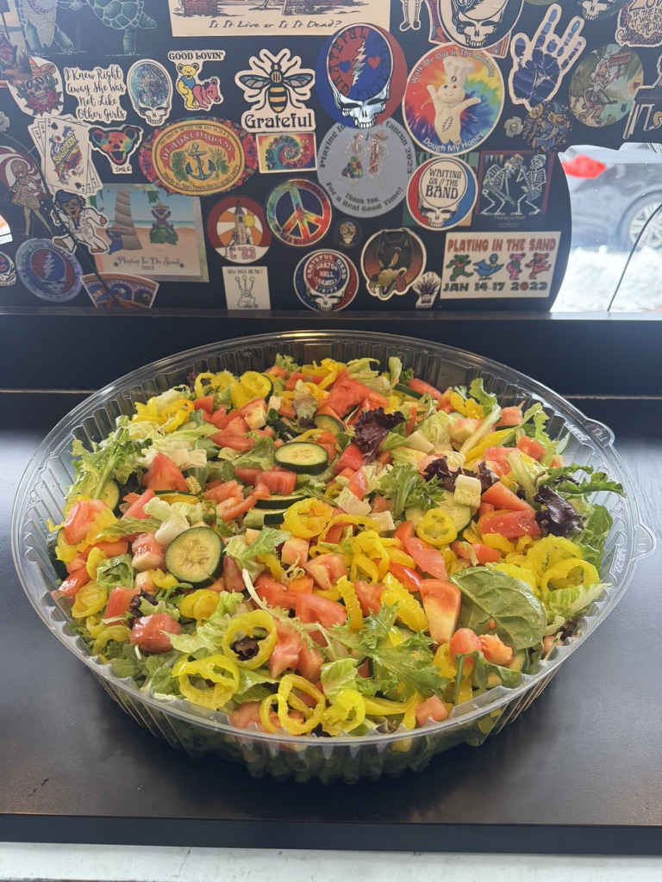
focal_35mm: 24
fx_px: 612
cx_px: 331
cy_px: 441
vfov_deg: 71.6
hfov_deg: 56.8
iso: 125
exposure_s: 1/120
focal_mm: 6.76
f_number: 1.78
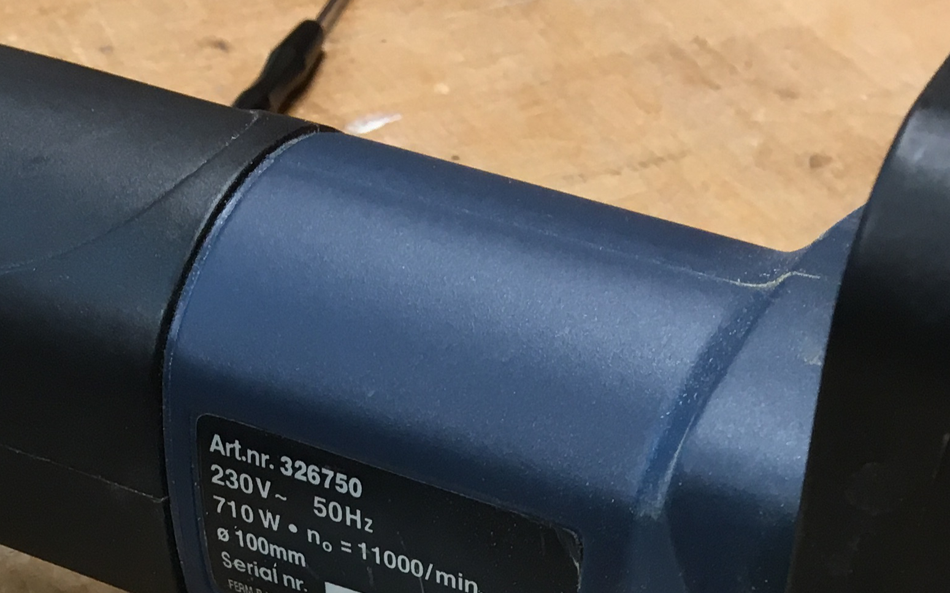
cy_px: 632
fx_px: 1553
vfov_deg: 20.7
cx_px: 429
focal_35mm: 60
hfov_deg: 34.0
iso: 64
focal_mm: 4.2
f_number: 2.2
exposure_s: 1/33
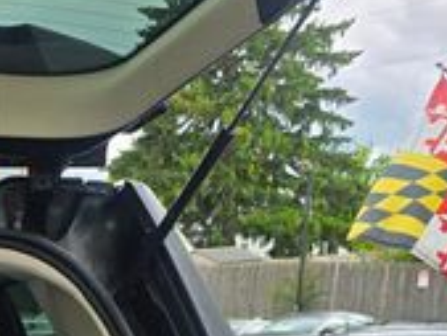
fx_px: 1124
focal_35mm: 87
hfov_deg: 19.3
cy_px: 513
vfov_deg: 15.6
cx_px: -243
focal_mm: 6.3
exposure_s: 1/180
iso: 16
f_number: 1.7
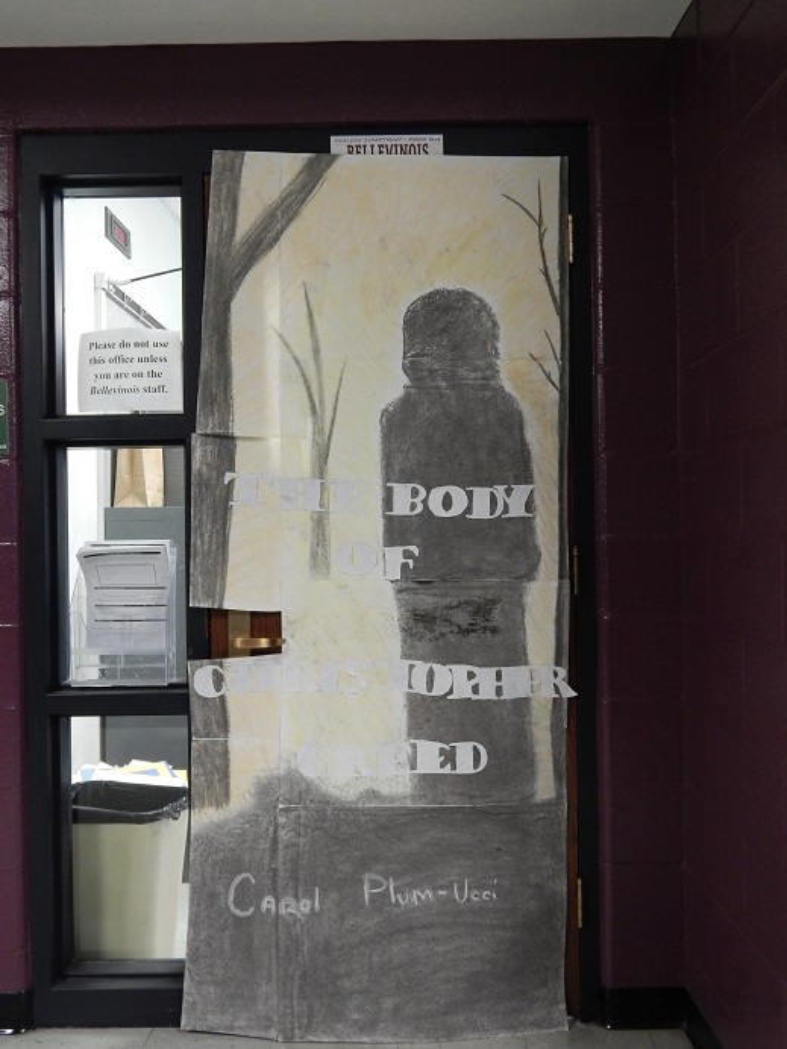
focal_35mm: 31
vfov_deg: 58.4
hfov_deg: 45.4
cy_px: 524
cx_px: 394
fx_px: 940
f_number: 3.2
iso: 400
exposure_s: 1/25
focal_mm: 5.6
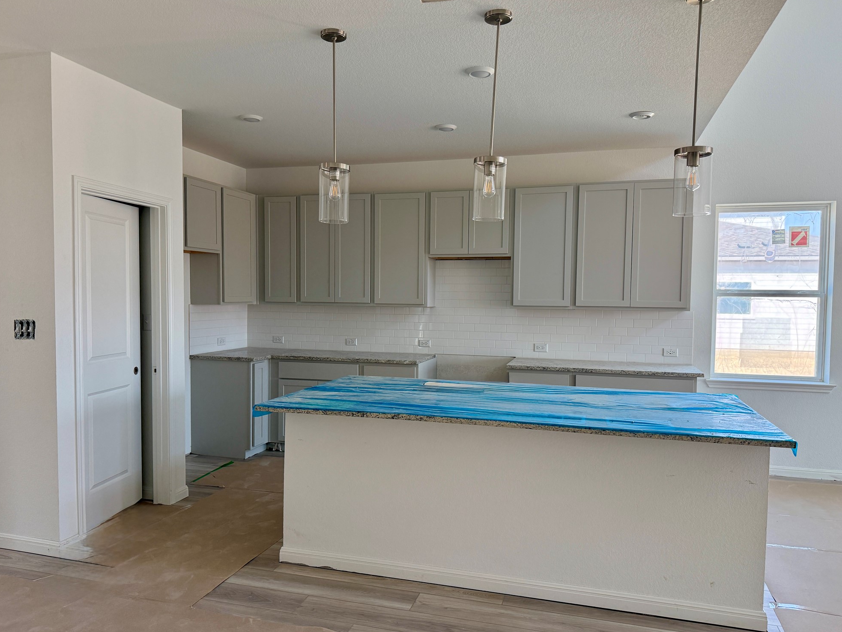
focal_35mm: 25
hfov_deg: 69.4
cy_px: 323
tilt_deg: -2.4
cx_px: 426
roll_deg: -0.1
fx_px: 608
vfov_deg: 54.9
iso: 160
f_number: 1.78
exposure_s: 1/235
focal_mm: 6.76
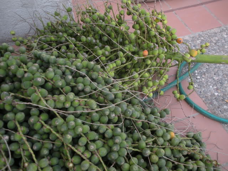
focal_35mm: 35
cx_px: 114
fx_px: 231
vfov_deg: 40.7
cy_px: 86
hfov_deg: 52.6
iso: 64
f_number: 3.5
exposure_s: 1/100
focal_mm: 6.3
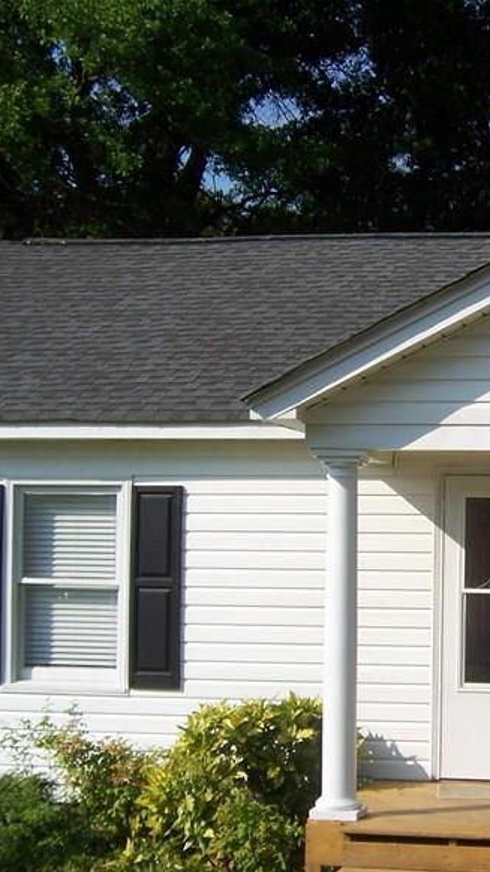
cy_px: 503
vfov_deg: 30.5
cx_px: 535
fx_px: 1595
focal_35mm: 69
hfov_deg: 16.9
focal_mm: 6.2
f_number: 4.5
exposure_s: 1/640
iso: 80
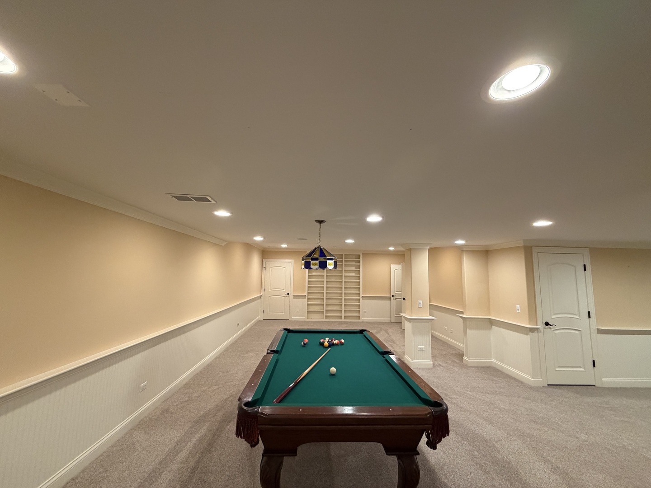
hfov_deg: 102.1
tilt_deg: +6.7
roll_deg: -1.2
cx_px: 326
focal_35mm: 14
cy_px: 244
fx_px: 263
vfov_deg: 85.7
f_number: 2.2
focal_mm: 2.22
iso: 400
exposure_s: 1/60
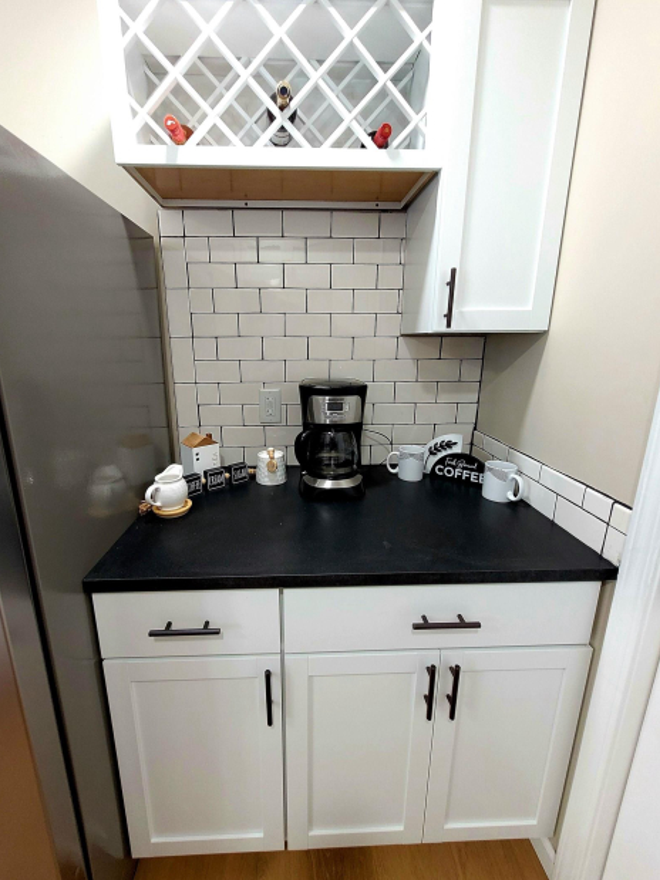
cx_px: 313
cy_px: 422
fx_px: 356
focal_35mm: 14
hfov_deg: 85.6
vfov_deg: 102.0
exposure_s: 1/40
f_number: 2.2
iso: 320
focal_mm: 1.74
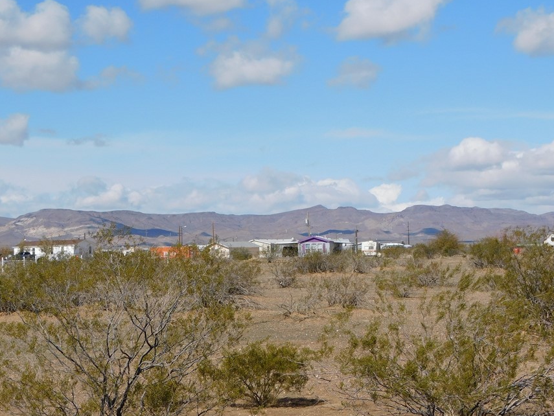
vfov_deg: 17.4
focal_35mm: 85
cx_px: 300
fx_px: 1361
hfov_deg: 23.0
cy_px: 190
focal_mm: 12.6
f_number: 8.6
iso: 125
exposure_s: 1/400
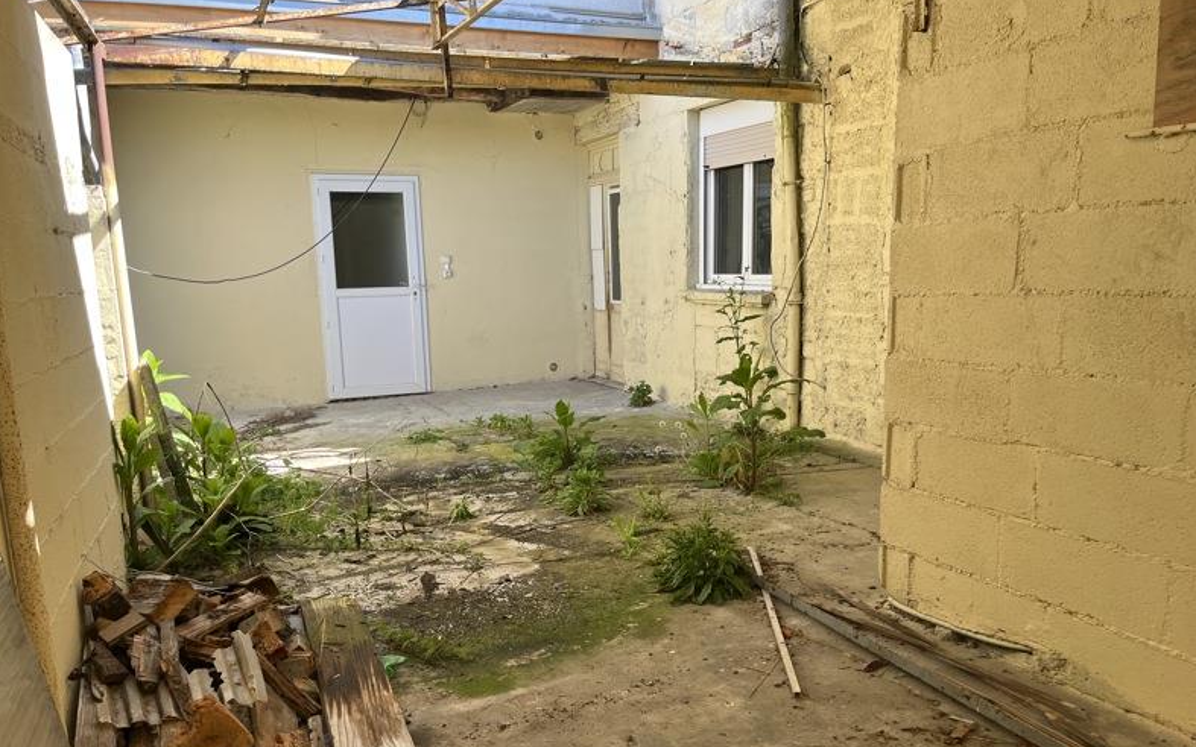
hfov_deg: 66.5
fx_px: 913
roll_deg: +1.1
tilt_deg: -11.2
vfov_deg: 44.4
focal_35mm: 28
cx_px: 605
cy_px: 437
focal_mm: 5.1
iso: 50
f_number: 1.6
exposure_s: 1/433
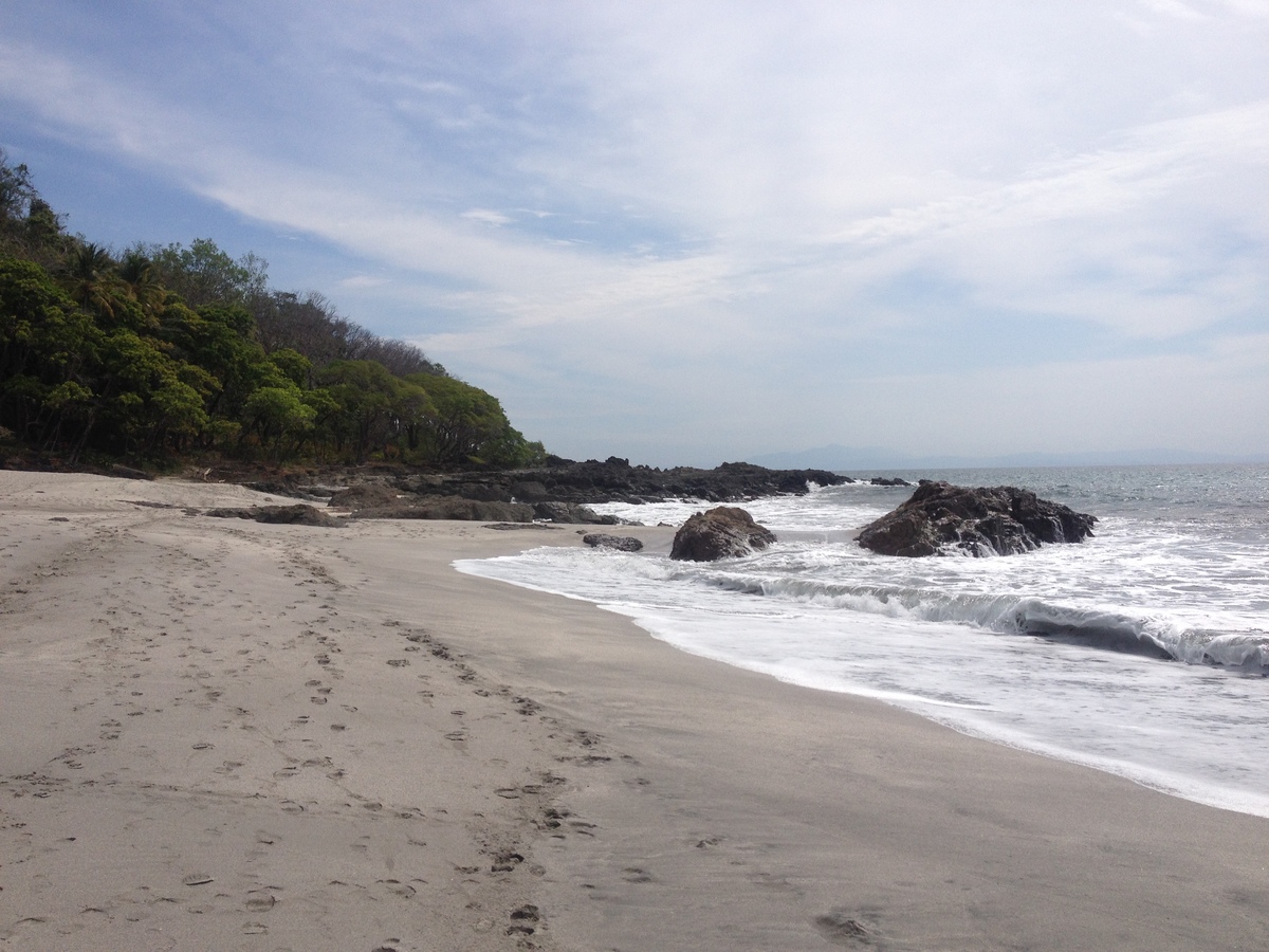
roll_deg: +1.1
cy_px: 476
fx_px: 1283
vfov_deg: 40.7
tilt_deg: -3.4
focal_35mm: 35
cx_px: 634
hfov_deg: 52.6
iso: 50
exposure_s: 1/4255
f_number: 2.4
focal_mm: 4.28
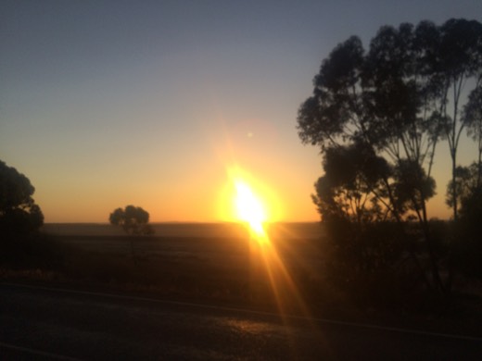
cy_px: 180
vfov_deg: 48.2
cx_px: 241
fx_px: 404
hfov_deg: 61.7
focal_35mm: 29
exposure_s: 1/2160
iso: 32
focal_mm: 4.15
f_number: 2.2
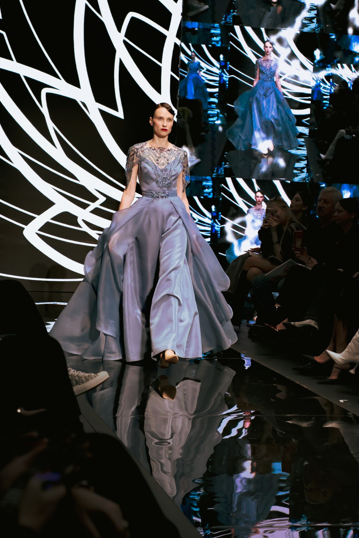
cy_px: 226
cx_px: 209
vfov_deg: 24.4
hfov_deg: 16.4
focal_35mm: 83
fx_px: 1241
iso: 2000
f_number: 5
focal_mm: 68
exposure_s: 1/125
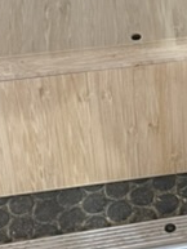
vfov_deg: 13.6
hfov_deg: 10.1
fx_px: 993
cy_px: -94
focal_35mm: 138
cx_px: 352
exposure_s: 1/40
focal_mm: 5.1
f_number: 1.6
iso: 640
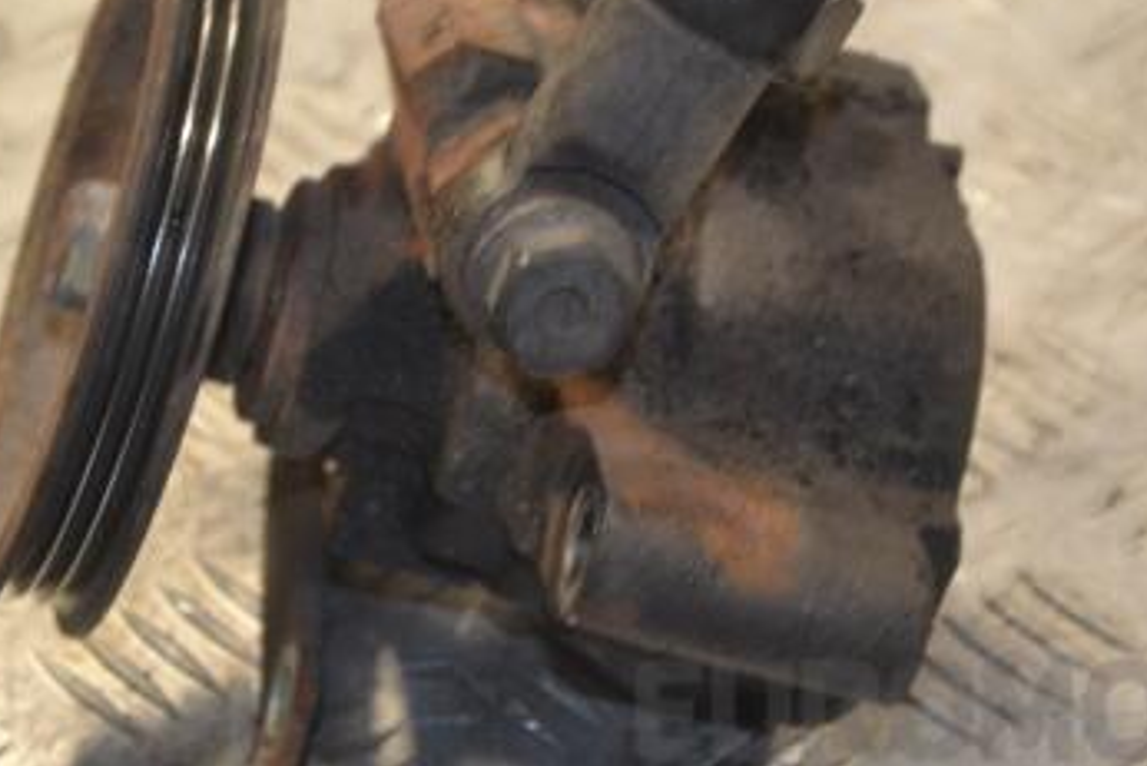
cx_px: 574
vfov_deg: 9.6
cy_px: 269
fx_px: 4554
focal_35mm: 143
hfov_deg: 14.4
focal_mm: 55
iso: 450
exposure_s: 1/60
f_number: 5.6
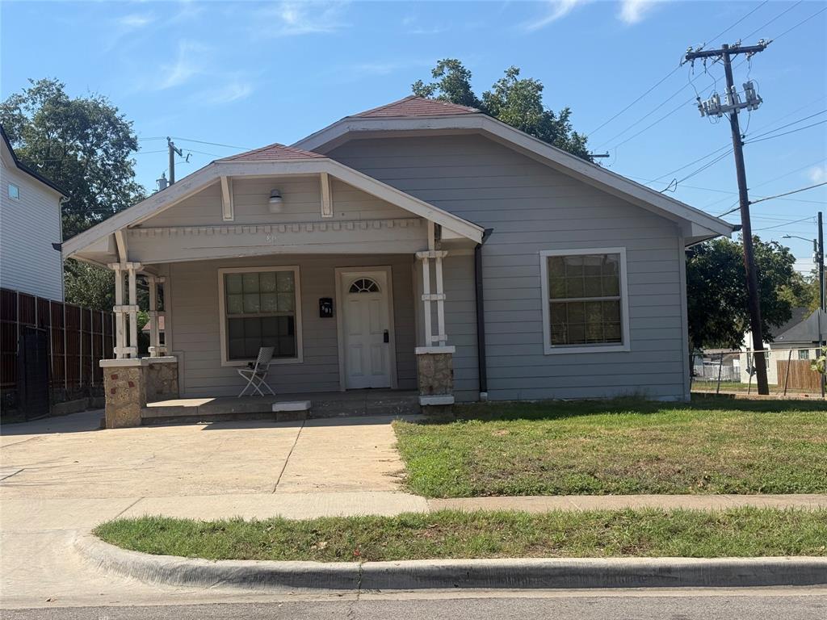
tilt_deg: +1.9
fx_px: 1147
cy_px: 310
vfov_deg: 30.3
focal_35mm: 48
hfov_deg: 39.7
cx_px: 414
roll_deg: +2.1
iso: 80
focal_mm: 6.76
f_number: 1.78
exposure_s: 1/5208
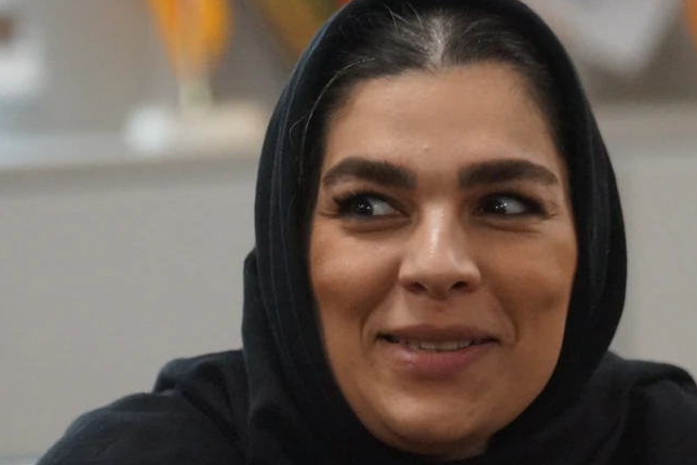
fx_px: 10803
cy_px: 293
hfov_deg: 3.7
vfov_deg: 2.5
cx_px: 410
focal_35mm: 558
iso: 6400
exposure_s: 1/200
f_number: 5.6
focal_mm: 300
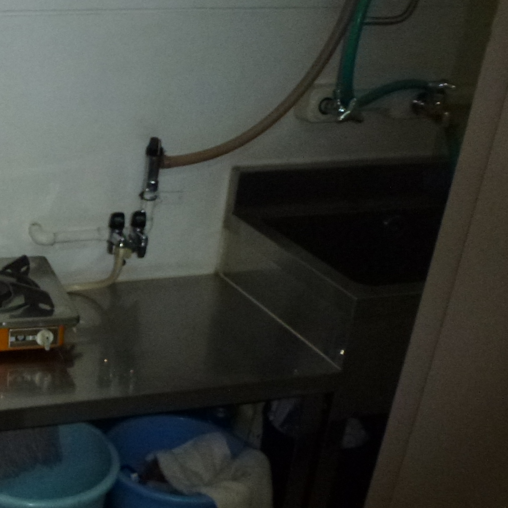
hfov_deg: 29.4
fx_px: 847
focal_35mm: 51
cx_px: -81
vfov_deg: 33.3
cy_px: 300
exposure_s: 1/125
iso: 400
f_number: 3.3
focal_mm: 4.3
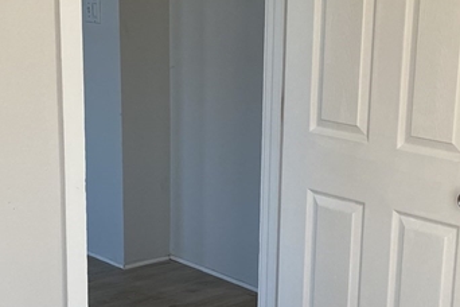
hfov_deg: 25.0
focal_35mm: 81
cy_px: 207
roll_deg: -1.6
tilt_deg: -14.5
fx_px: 1035
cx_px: 296
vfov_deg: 16.8
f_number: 1.8
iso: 64
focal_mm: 4.25
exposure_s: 1/122
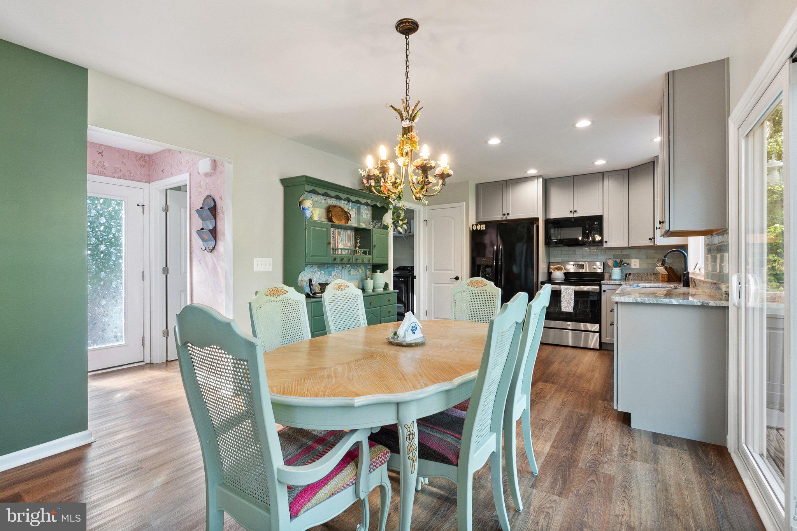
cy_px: 266
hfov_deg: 93.3
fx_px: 376
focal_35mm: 17
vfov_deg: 70.4
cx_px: 398
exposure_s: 1/6
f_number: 8
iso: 400
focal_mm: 11.5
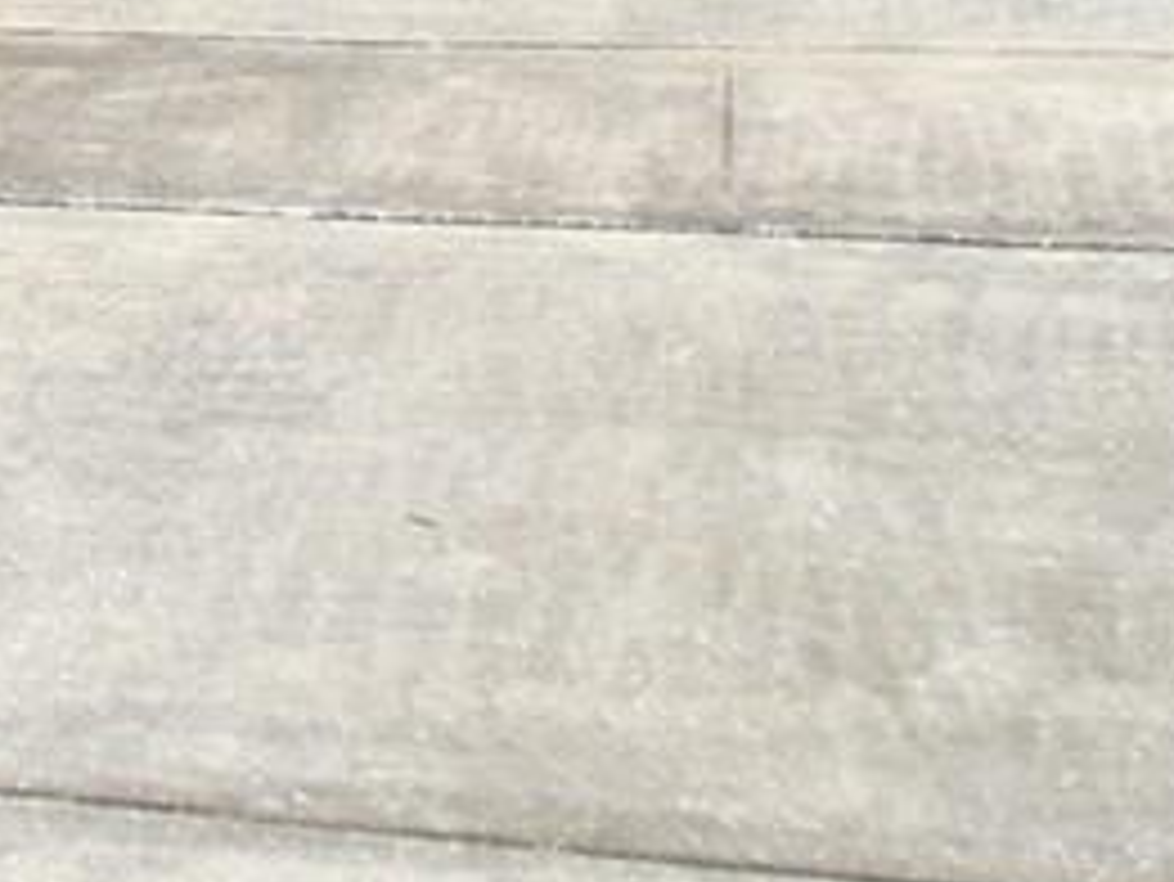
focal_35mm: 102
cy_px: -652
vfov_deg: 13.2
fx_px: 3461
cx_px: -414
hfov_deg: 17.8
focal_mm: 4.6
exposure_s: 1/1000
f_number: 3.2
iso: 100
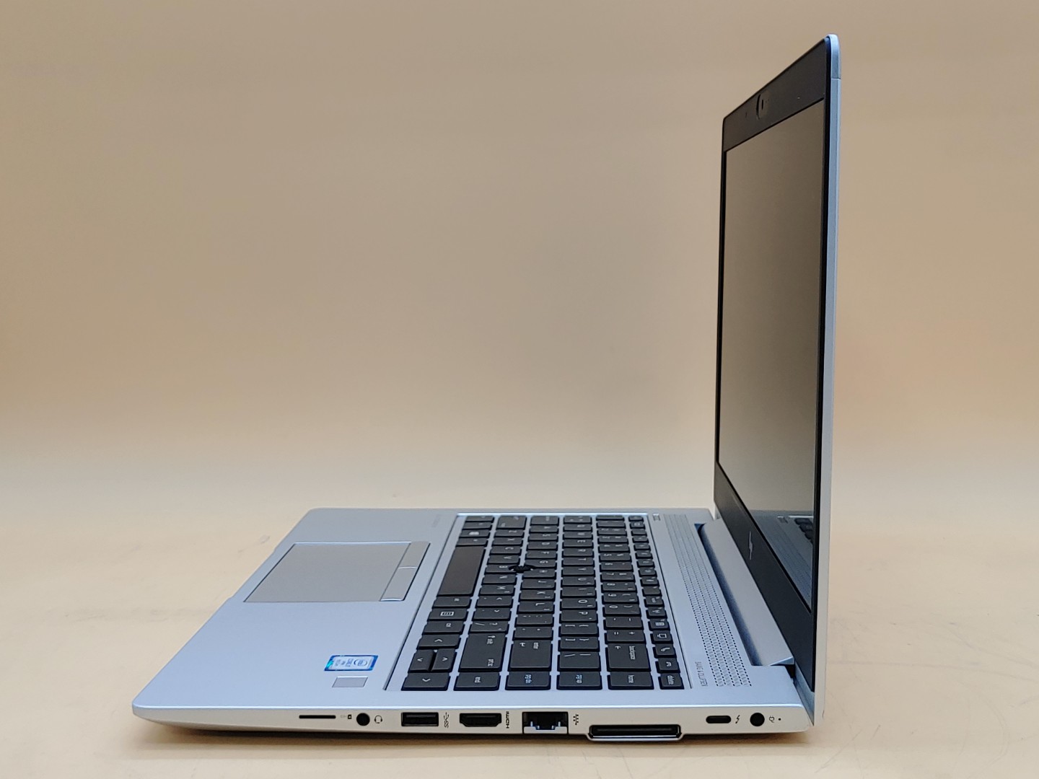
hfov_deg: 45.8
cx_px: 520
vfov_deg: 35.1
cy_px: 390
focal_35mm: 41
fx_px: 1231
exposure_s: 1/142
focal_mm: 4.36
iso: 50
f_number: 1.8
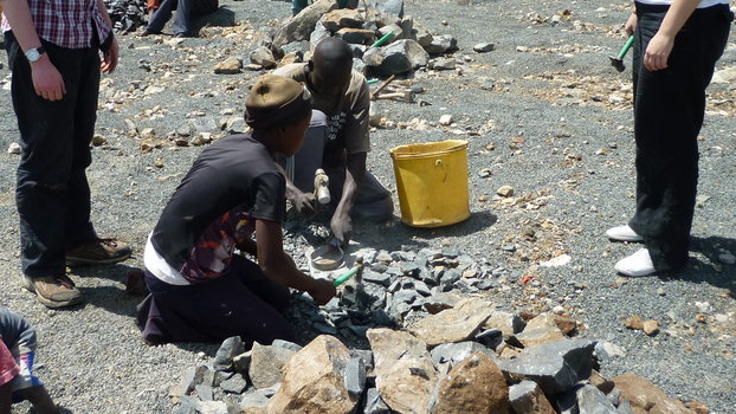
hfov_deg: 39.9
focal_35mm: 52
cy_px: 138
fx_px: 1015
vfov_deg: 23.0
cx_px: 370
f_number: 4
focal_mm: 5.2
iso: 80
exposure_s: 1/500
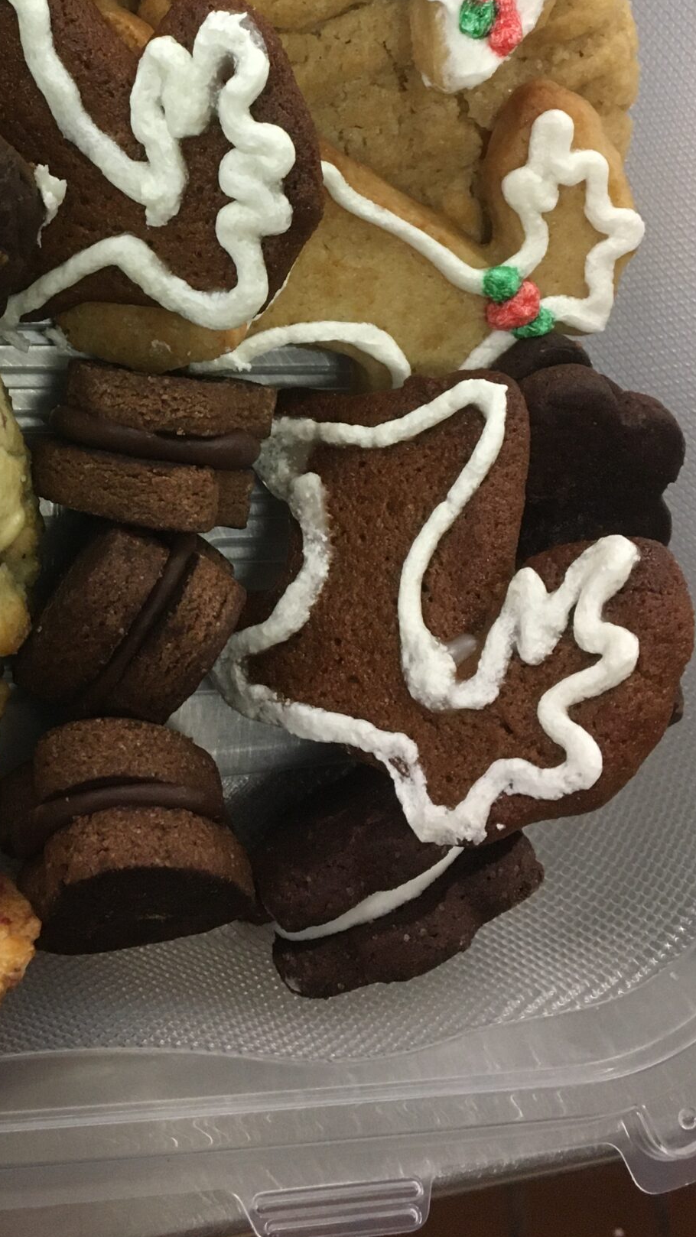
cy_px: 267
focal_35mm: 50
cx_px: 67
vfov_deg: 39.8
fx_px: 1641
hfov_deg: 23.3
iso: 125
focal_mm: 4.15
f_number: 2.2
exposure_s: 1/30
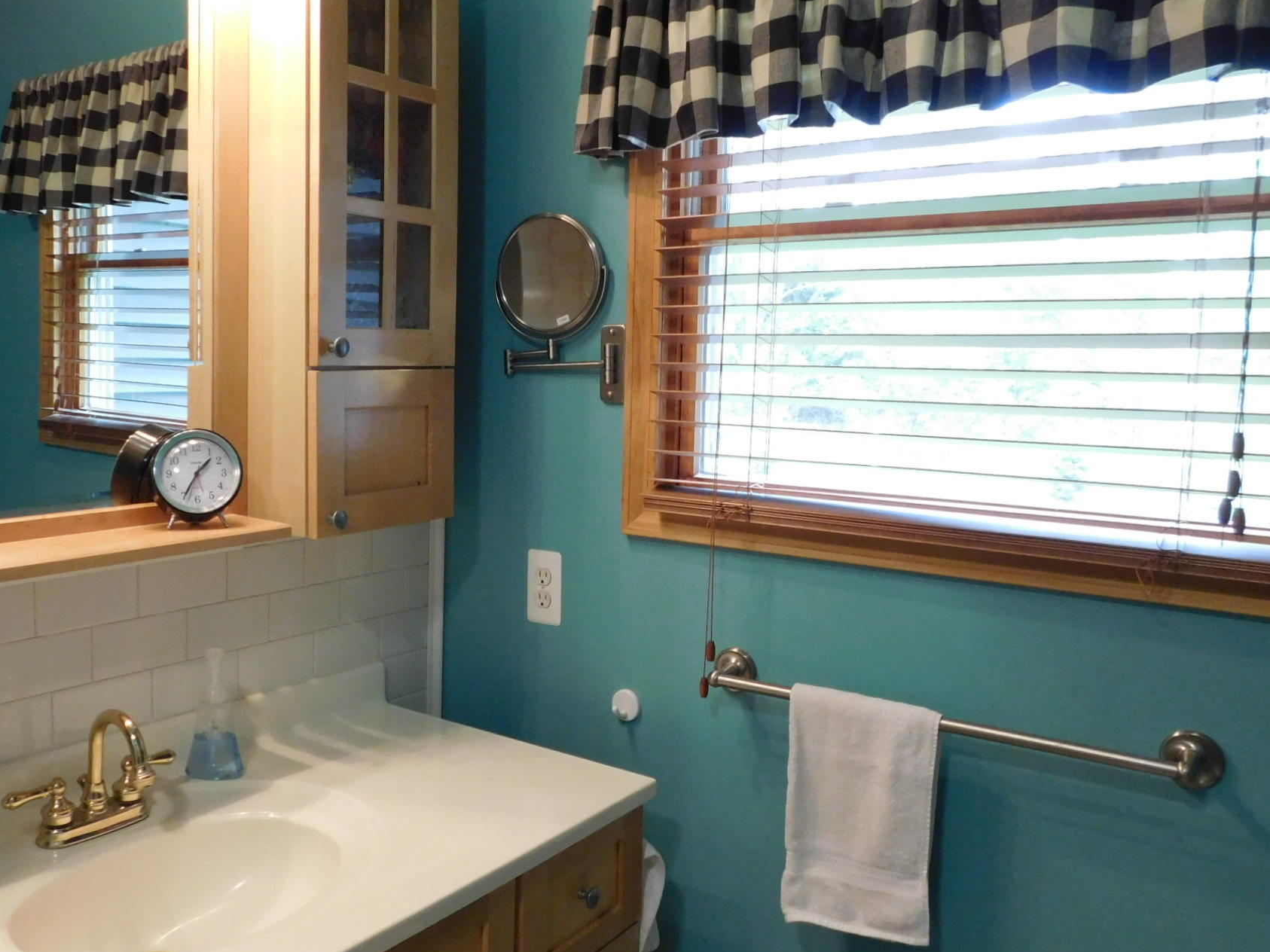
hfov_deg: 57.8
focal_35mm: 31
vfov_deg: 45.4
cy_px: 435
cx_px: 493
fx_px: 1137
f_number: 3
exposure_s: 1/30
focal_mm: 4
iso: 320
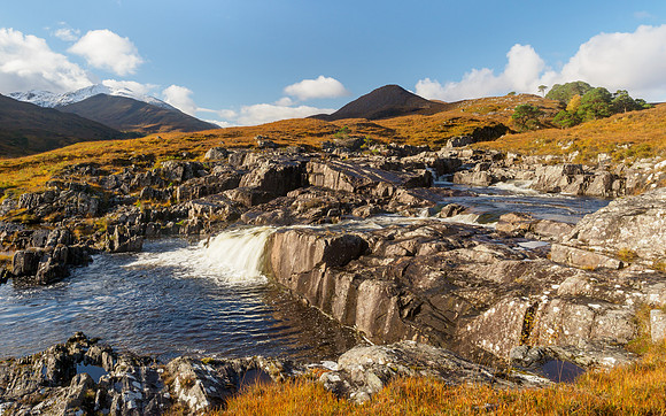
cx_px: 333
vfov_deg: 48.2
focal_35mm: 25
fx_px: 462
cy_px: 166
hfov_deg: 71.6
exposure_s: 1/15
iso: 200
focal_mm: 12
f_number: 7.1
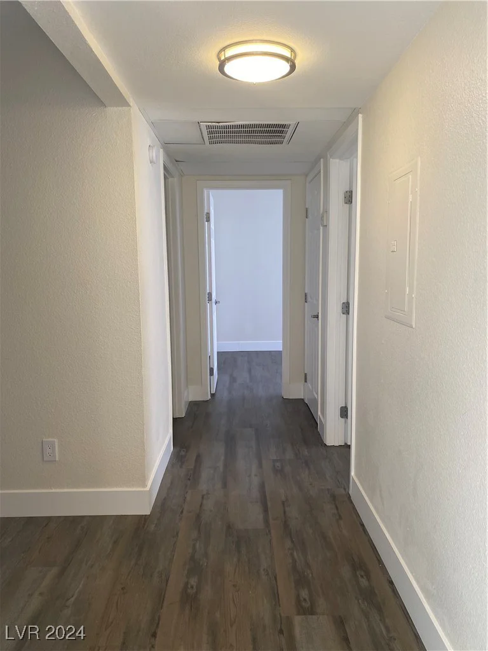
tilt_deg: -7.9
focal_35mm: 26
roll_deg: -0.9
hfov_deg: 53.1
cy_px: 326
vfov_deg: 67.3
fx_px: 489
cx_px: 244
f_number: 1.8
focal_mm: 4.25
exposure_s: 1/122
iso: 80
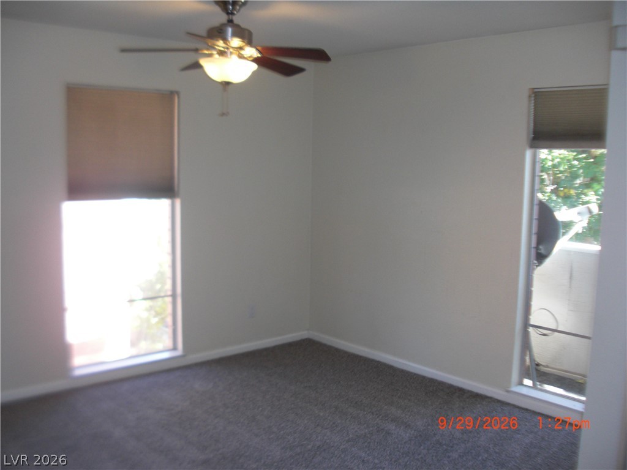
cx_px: 314
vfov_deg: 39.7
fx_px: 652
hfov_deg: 51.4
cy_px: 235
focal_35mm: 36
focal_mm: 6.3
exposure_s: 1/80
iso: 100
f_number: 2.8
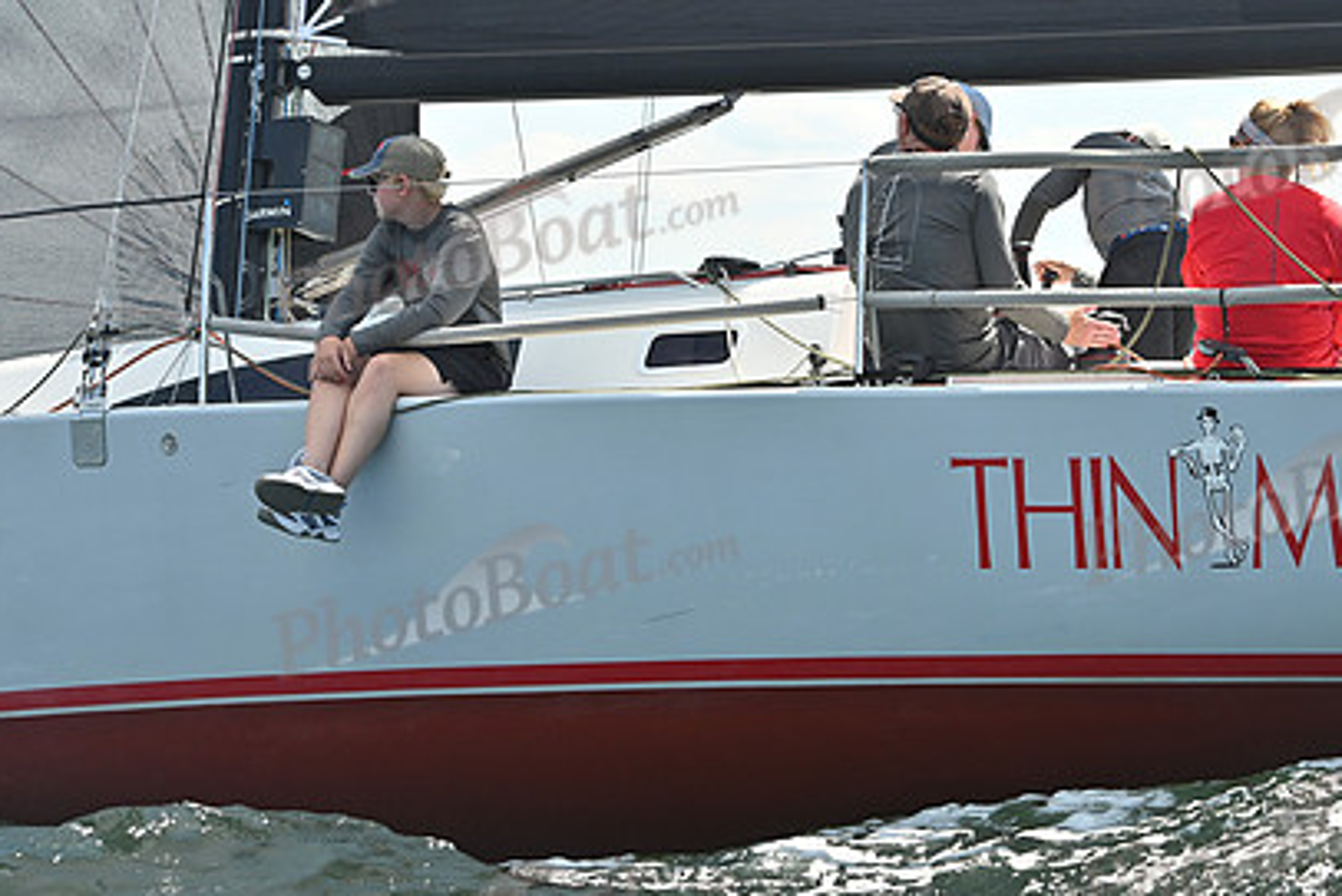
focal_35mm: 140
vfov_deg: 9.8
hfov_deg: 14.6
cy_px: 375
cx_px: 912
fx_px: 5220
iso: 250
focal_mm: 98
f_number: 6.3
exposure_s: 1/1250
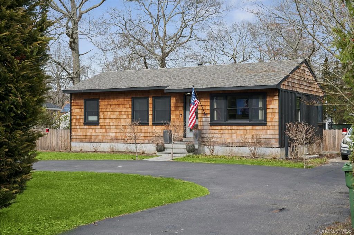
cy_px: 118
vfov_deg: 28.0
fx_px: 472
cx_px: 177
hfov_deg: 41.1
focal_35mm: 48
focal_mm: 48
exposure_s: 1/250
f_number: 4
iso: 100
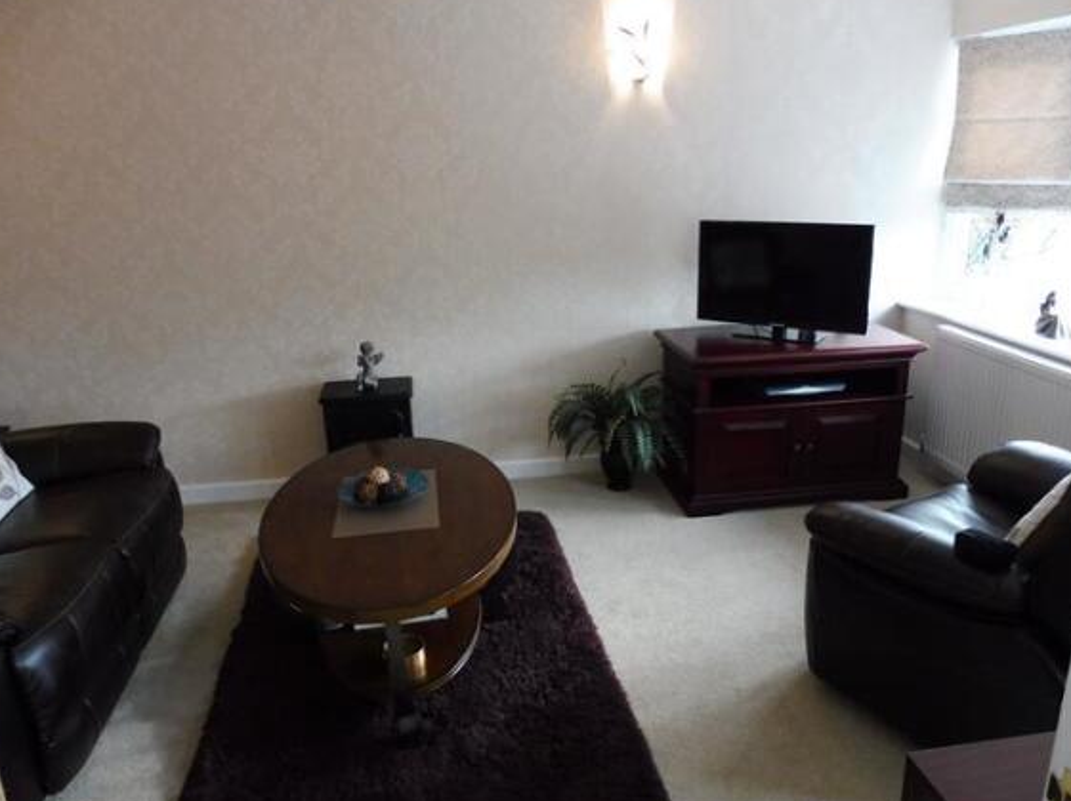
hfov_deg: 67.3
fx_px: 804
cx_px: 526
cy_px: 390
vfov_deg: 53.0
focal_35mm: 26
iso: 400
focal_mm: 4.4
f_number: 3.3
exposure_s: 1/50
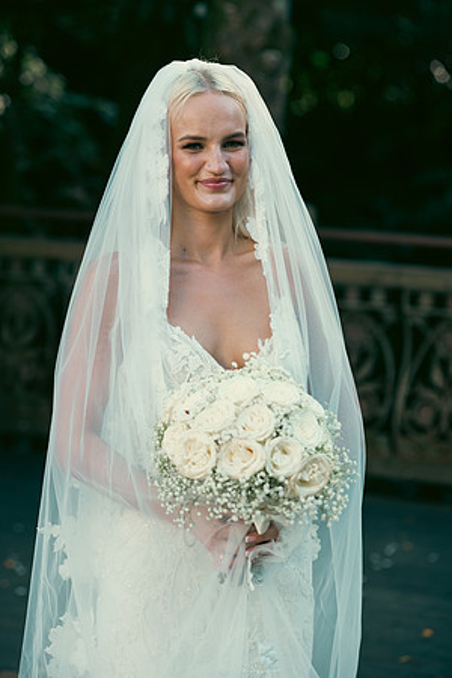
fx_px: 2260
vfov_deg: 17.1
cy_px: 339
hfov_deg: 11.4
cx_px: 226
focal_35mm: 120
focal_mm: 120
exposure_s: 1/200
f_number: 3.5
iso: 160
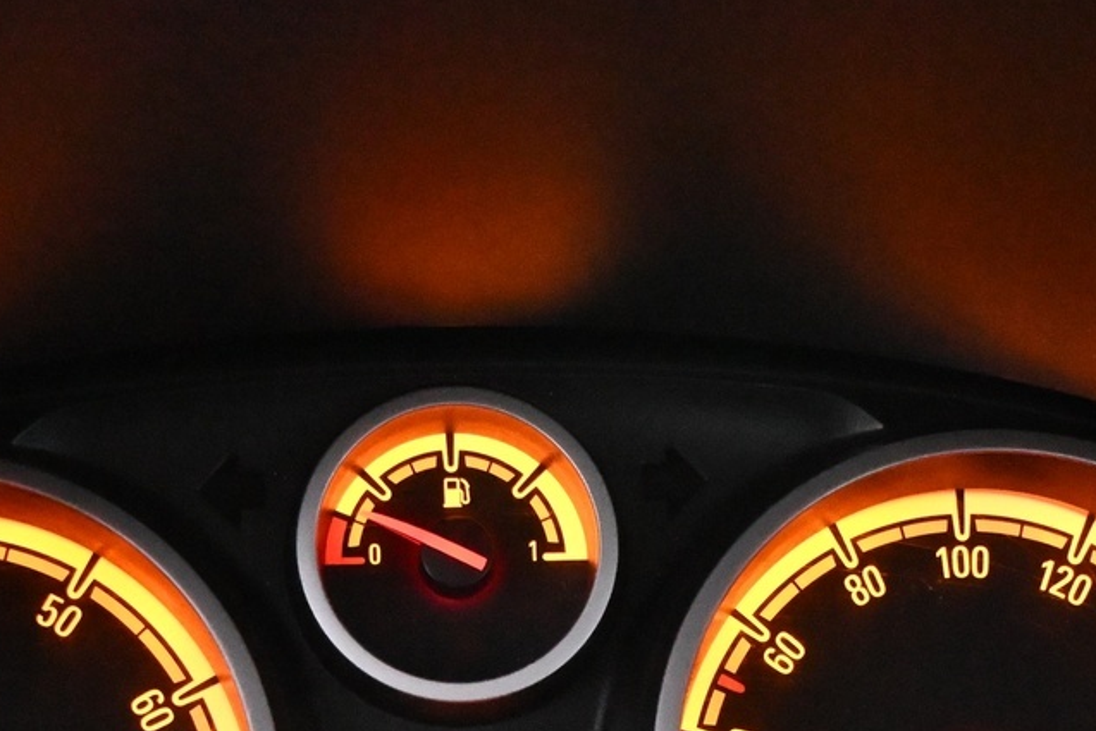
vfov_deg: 21.0
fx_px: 1857
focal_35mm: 61
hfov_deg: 32.9
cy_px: 836
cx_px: 542
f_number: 3.5
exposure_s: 1/60
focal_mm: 16
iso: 9000
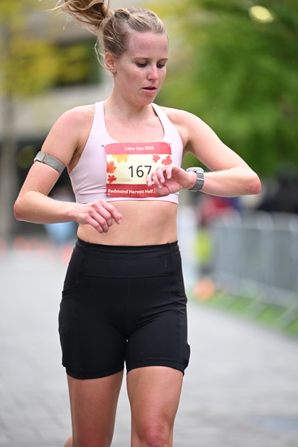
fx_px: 2482
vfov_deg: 10.3
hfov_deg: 6.9
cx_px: 149
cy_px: 224
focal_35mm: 200
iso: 1250
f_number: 2.8
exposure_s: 1/1600
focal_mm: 200
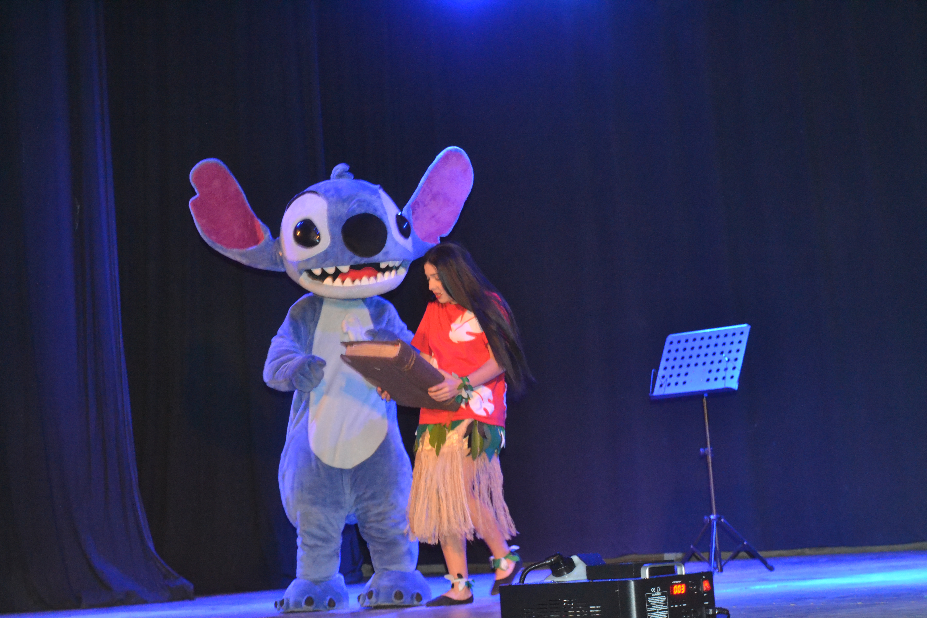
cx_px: 464
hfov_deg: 24.6
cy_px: 309
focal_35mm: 82
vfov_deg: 16.6
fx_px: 2124
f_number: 5.6
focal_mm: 55
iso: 3200
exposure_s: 1/60
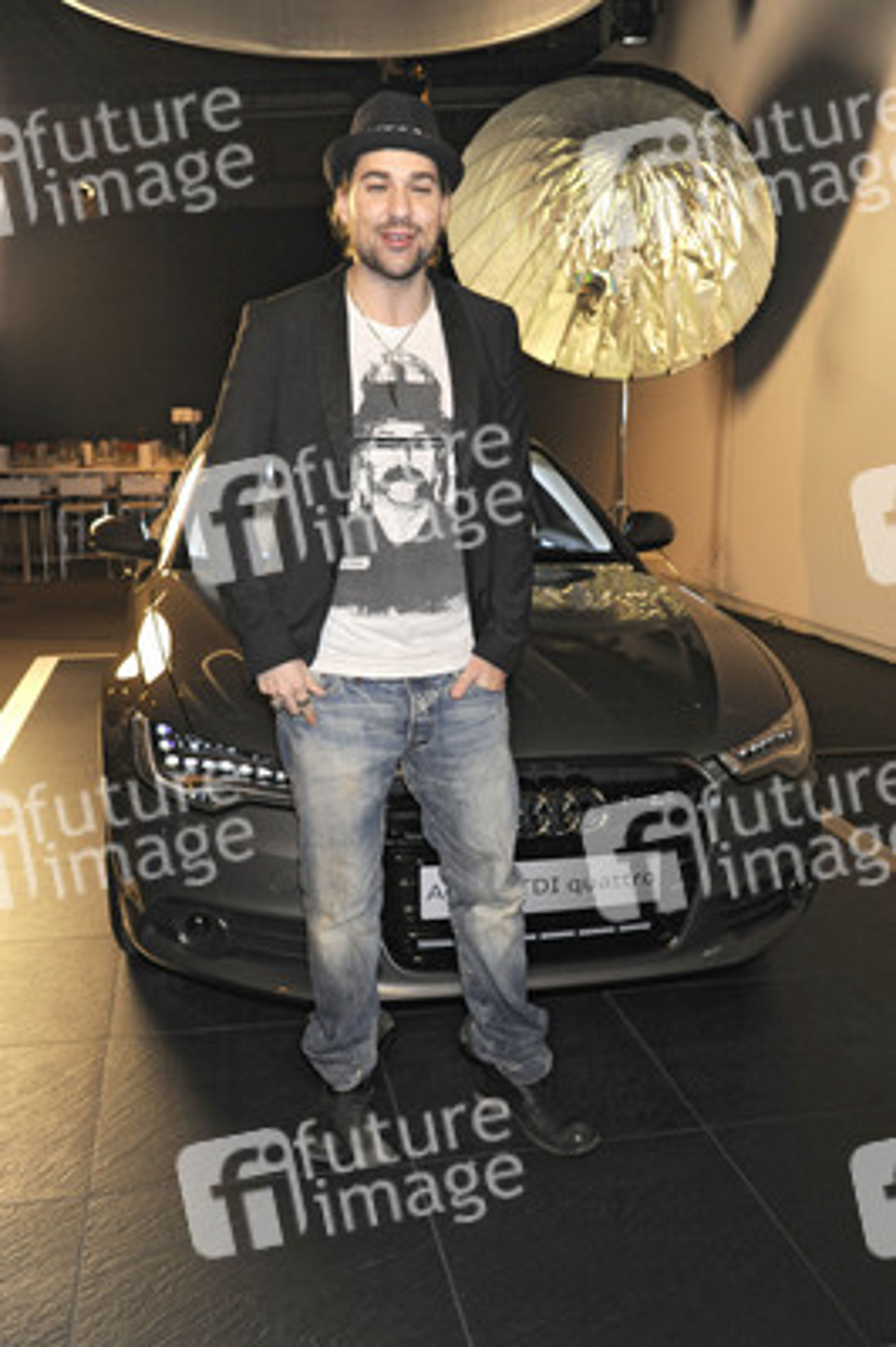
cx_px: 448
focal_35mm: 32
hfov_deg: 41.0
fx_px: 1197
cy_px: 674
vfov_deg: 58.8
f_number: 4.5
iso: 2500
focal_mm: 32
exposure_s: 1/50
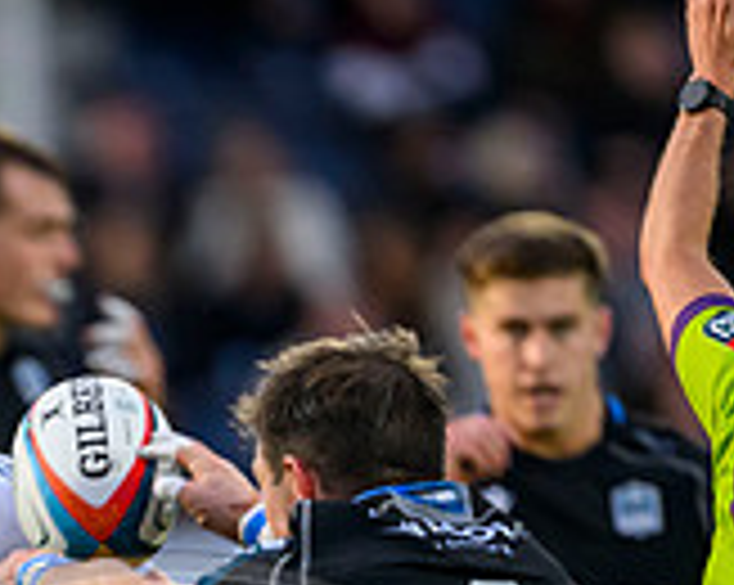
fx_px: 33827
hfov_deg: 1.2
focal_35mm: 1559
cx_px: -201
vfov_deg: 1.0
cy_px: 1004
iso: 2500
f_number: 3.2
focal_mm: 400
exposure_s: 1/2500
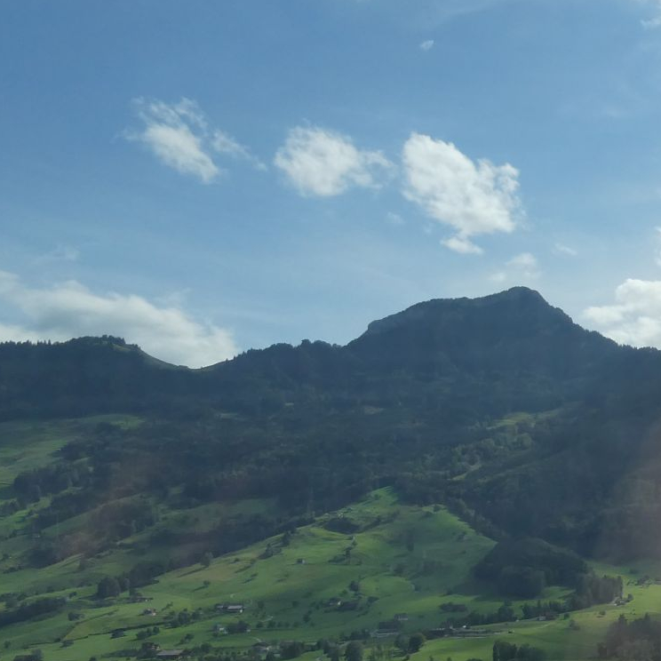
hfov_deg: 26.2
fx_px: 1231
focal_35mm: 57
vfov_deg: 29.7
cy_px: 463
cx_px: 827
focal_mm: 4.3
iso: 80
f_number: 4.5
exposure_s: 1/800
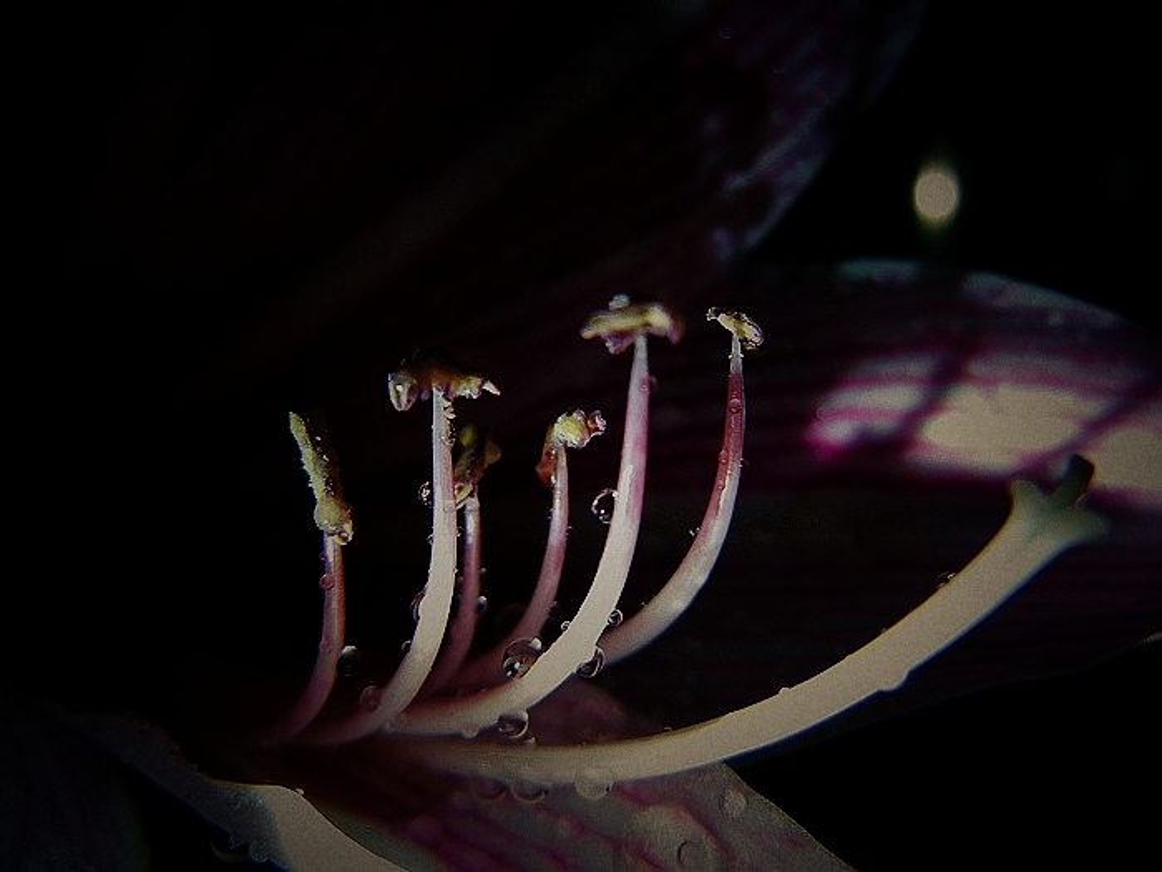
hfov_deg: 60.0
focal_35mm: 30
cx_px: 581
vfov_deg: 46.8
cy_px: 436
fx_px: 1007
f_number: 3.5
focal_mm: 5.4
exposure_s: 1/83.8
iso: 160
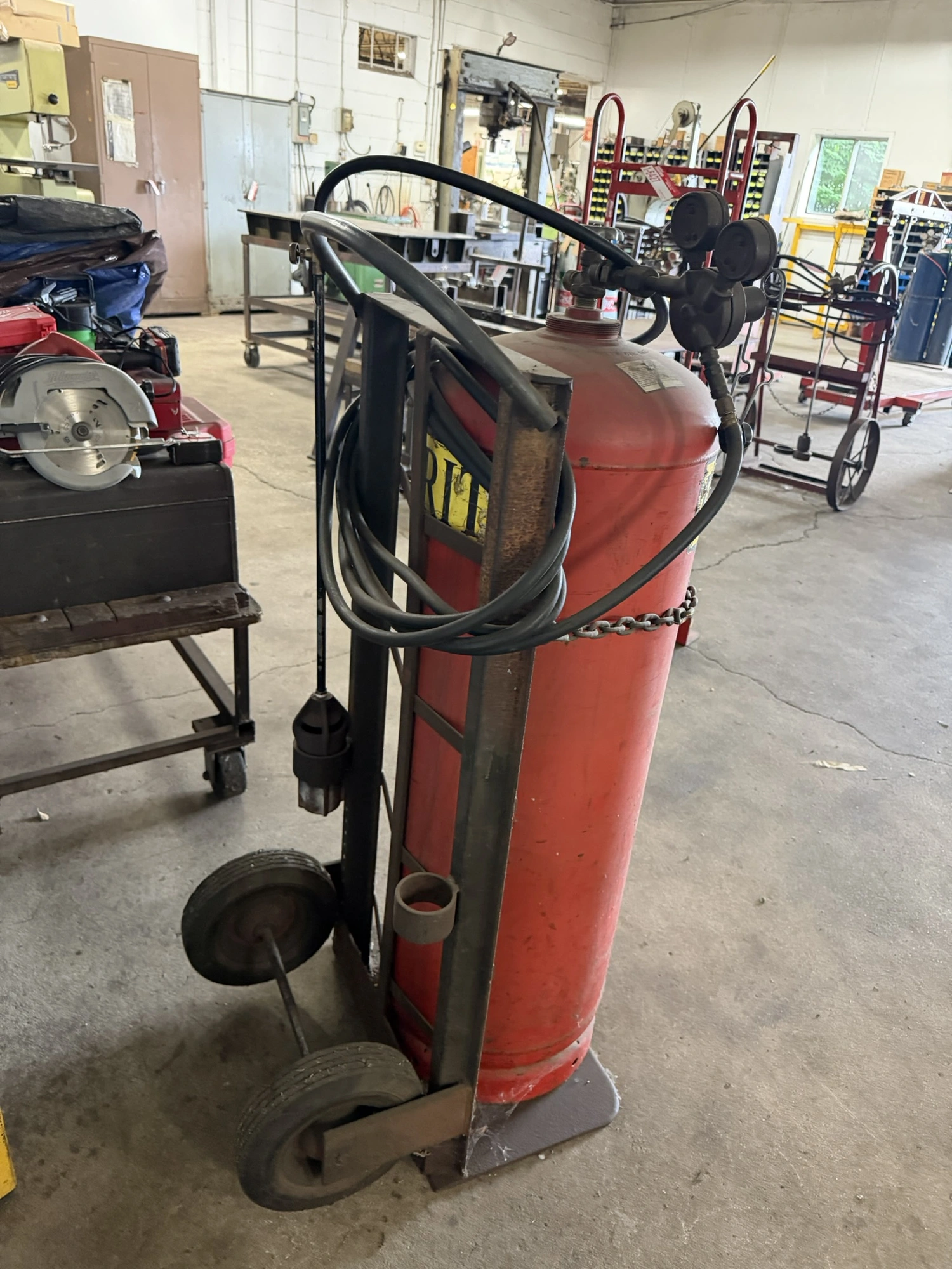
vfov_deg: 71.6
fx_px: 880
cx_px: 476
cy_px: 634
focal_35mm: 24
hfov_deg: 56.8
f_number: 1.78
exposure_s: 1/60
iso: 800
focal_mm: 6.76
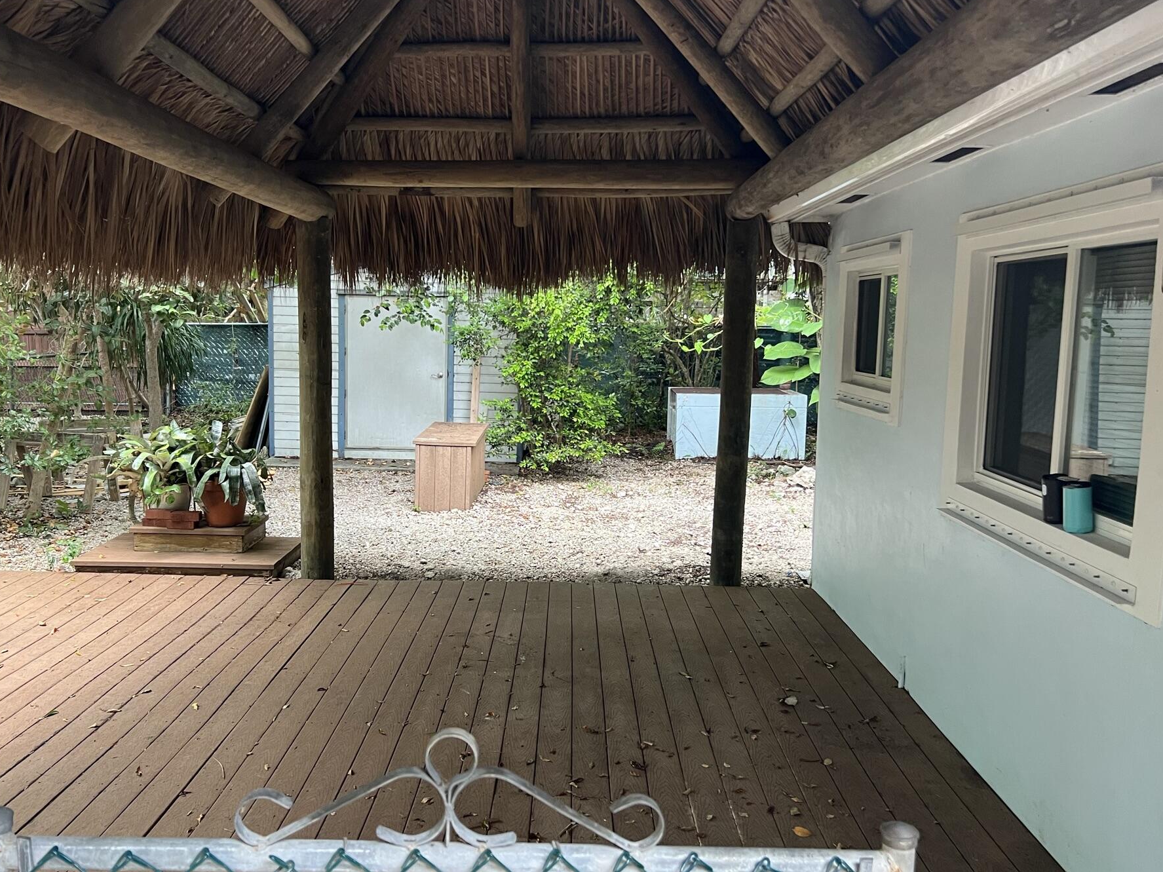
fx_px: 1008
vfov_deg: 46.8
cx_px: 546
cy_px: 443
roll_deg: -0.7
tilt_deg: -7.1
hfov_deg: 59.9
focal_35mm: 30
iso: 125
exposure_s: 1/64
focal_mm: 5.7
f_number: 1.5
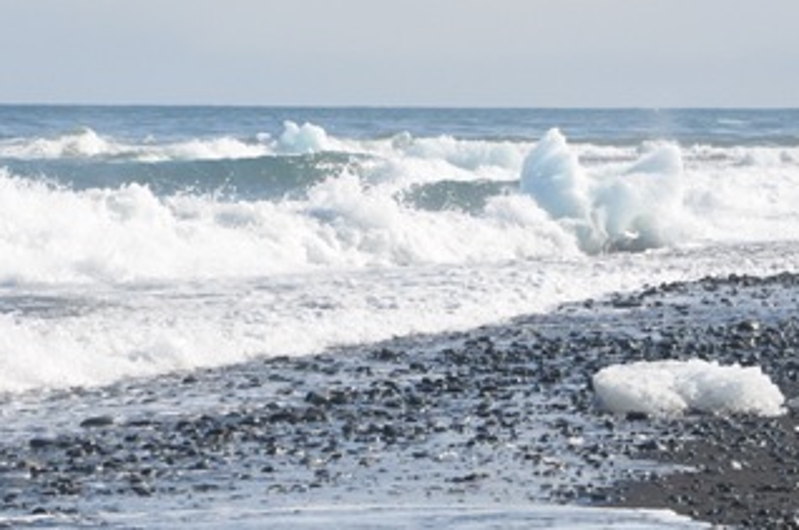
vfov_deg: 4.3
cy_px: 240
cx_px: 377
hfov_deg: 6.5
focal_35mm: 317
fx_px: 7025
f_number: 11
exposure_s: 1/640
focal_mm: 105
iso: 400
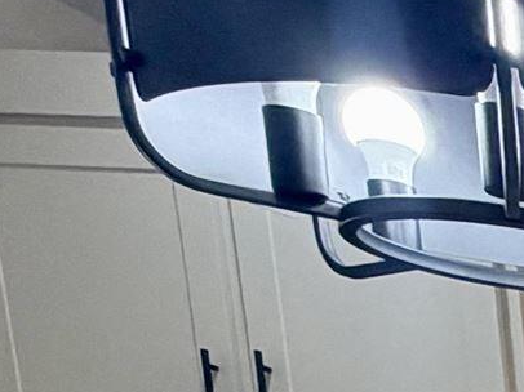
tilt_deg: -13.4
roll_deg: -2.1
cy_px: 1082
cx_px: 1398
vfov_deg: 10.7
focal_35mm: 106
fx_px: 1604
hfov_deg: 12.5
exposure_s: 1/120
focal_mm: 2.22
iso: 125
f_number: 2.2
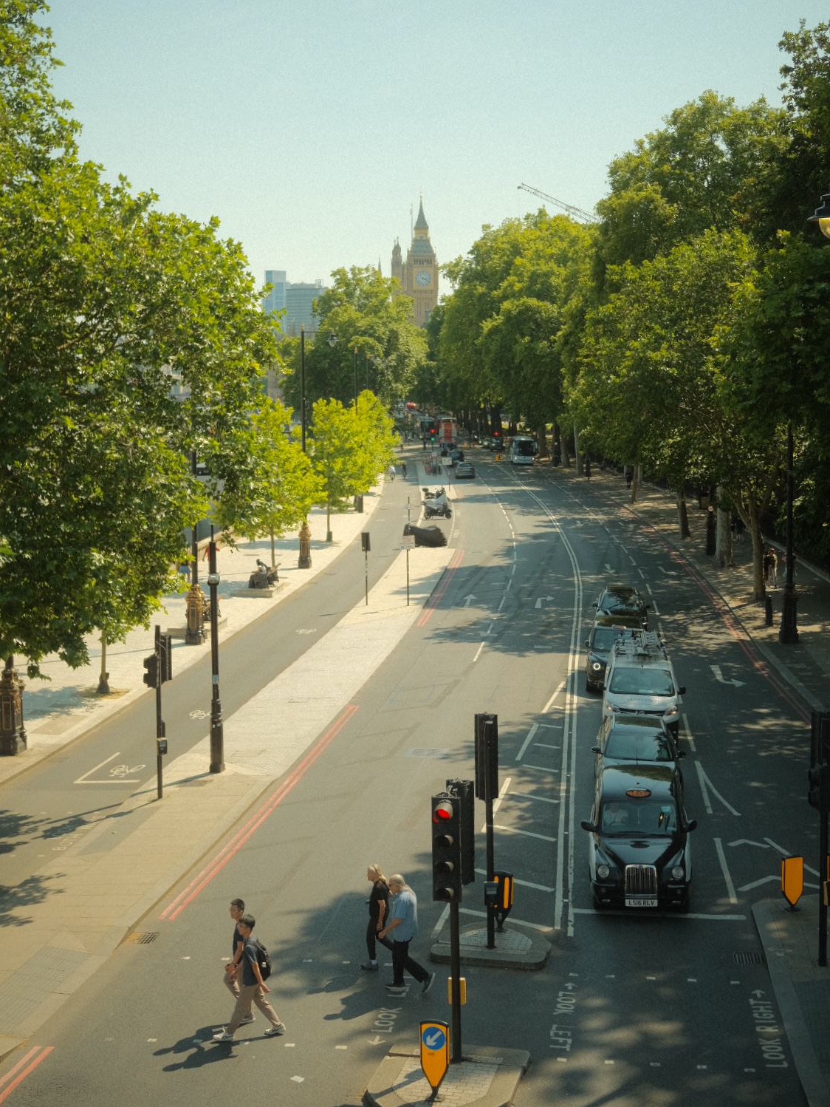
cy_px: 504
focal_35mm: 45
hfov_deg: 32.2
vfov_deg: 42.0
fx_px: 1438
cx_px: 411
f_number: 2.8
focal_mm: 27
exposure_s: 1/4000
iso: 640
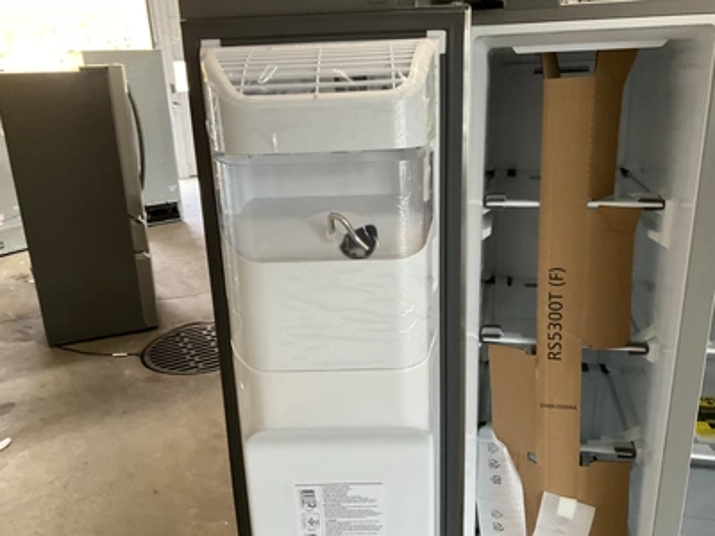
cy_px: 268
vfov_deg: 48.2
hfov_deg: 61.7
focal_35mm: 29
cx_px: 358
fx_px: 599
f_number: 1.8
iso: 125
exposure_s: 1/60
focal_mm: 3
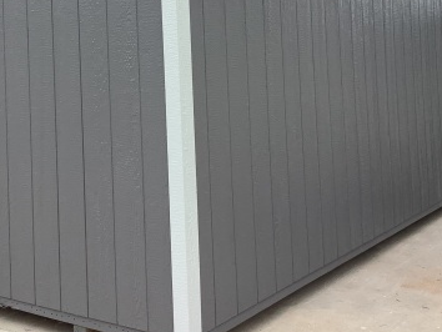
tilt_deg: +2.3
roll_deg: +1.9
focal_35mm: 56
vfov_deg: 25.4
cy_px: 44
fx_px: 716
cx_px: 170
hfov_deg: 34.2
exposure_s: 1/791
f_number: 2.4
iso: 25
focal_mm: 3.3
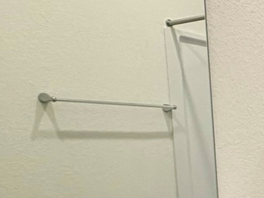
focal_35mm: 67
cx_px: 427
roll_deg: +0.8
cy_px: 227
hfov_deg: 22.2
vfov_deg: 20.7
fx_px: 511
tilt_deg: -8.8
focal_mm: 2.22
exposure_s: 1/120
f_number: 2.2
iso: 250
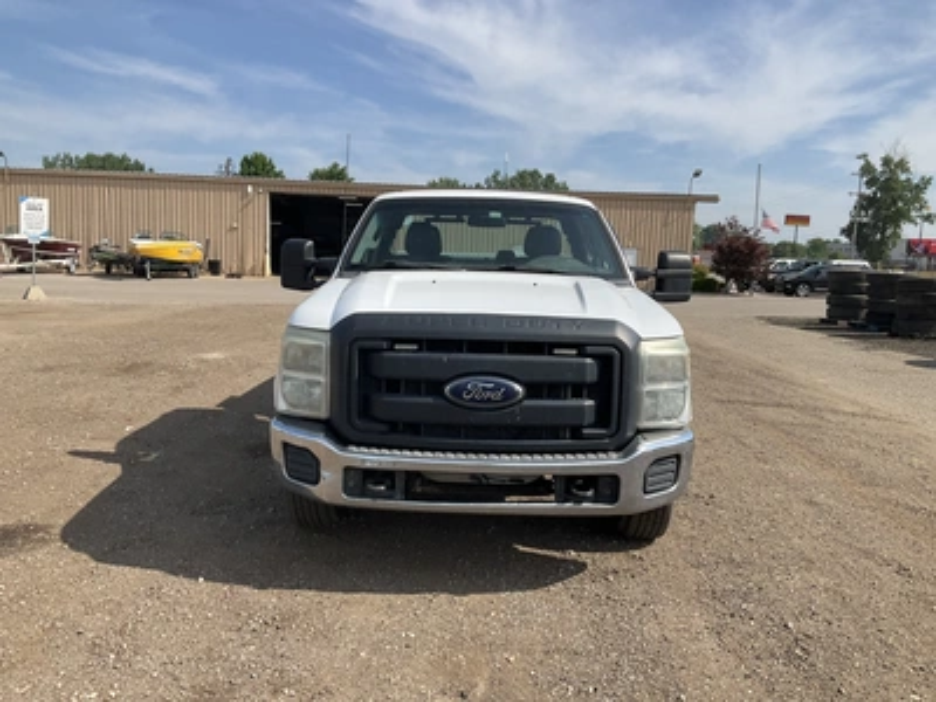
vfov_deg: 48.2
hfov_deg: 61.7
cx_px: 468
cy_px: 351
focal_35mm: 29
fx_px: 784
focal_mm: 3
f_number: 1.8
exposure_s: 1/2058
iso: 25
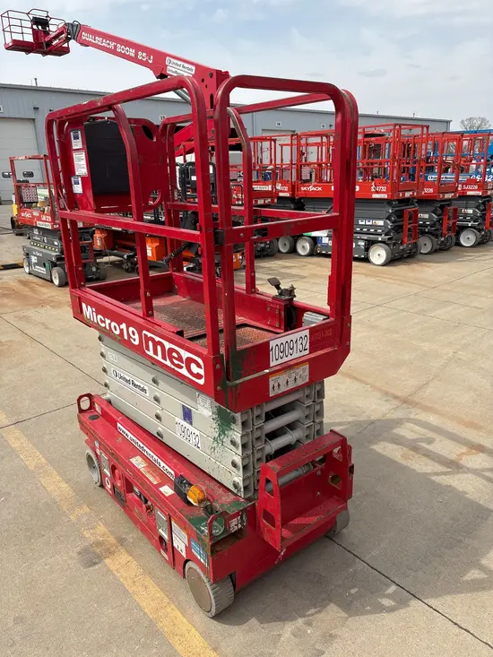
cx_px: 246
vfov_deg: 67.3
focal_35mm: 26
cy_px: 328
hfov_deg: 53.1
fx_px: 494
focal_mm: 5.96
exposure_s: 1/3448
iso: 50
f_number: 1.6
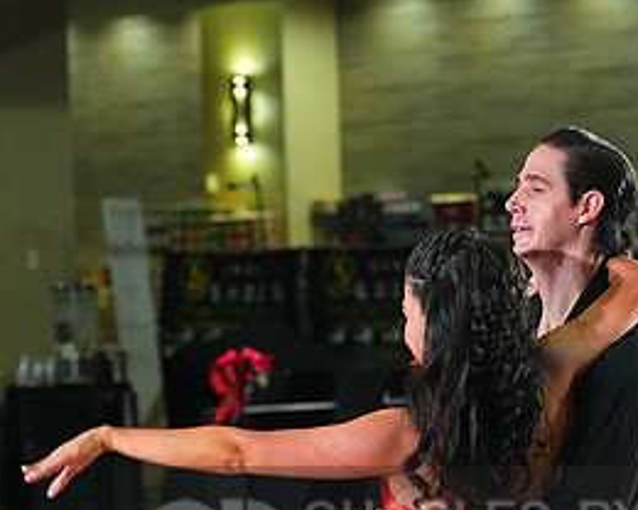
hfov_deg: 7.4
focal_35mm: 262
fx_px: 4947
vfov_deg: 5.9
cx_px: 455
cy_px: 549
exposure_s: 1/400
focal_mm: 125
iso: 8000
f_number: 5.6
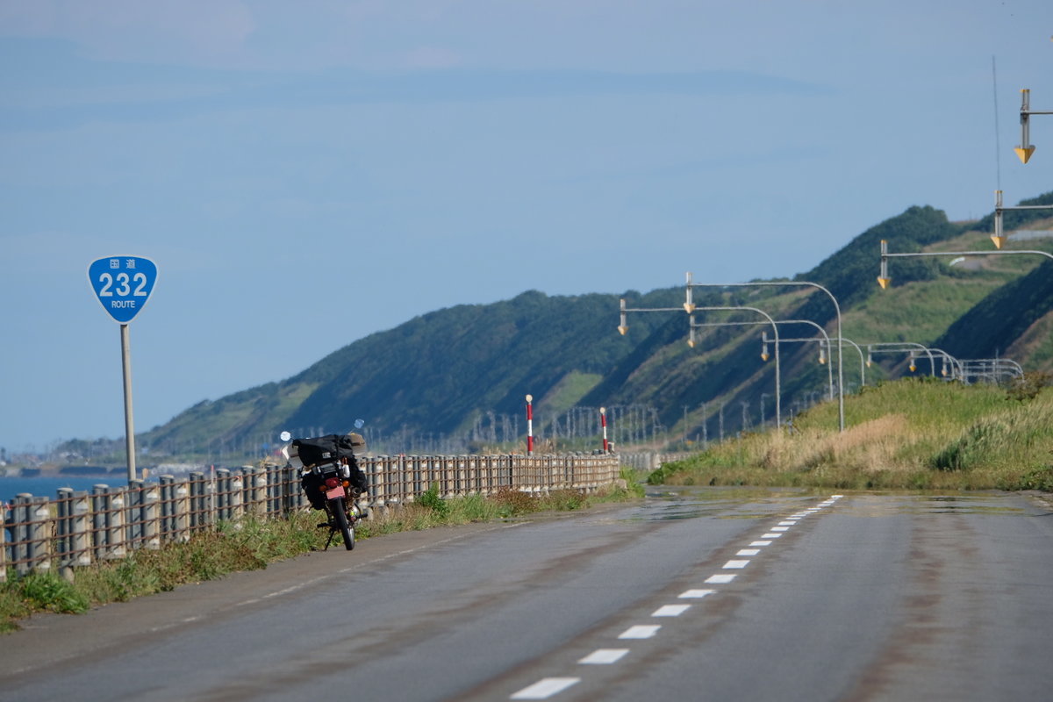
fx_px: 17549
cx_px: 526
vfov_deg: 2.3
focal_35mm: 600
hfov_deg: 3.4
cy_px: 351
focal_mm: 400
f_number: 9
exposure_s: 1/350
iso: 200
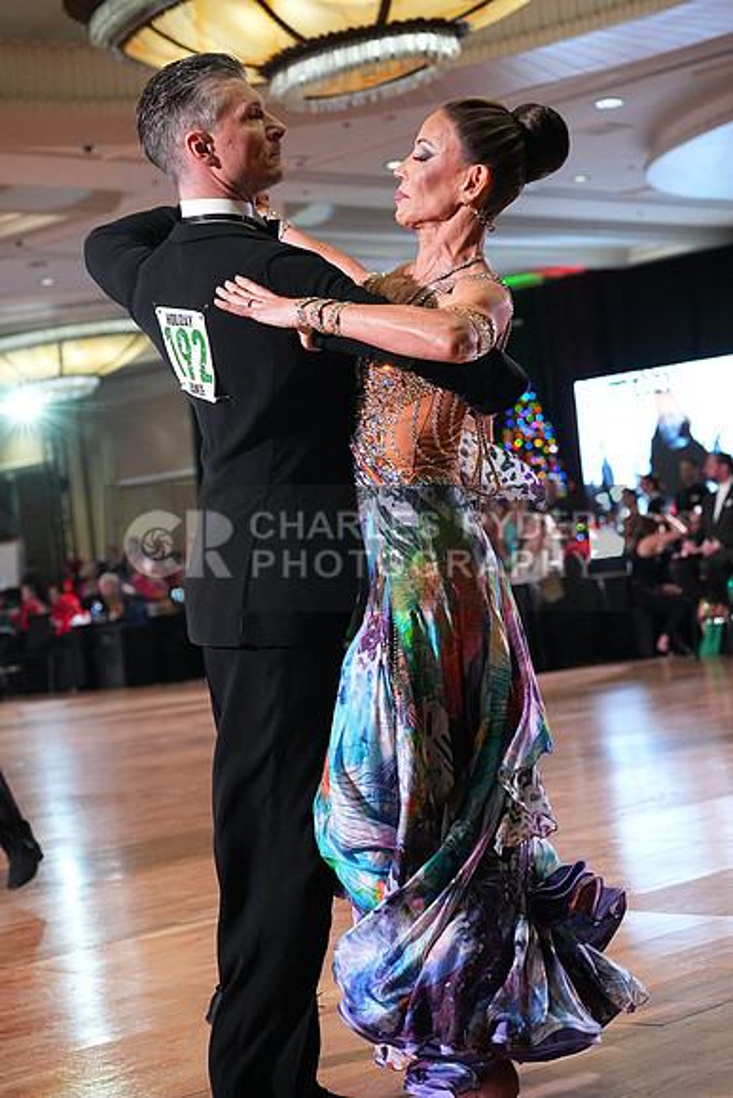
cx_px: 366
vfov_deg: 28.8
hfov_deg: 19.5
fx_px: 2136
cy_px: 549
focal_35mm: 70
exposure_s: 1/400
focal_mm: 70
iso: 6400
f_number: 4.5
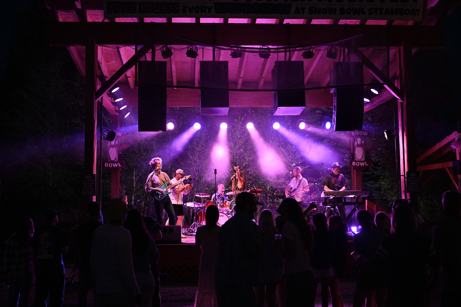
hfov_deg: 46.4
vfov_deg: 31.9
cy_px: 154
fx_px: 537
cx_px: 230
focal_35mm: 42
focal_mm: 42
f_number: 2.8
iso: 2500
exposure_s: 1/125
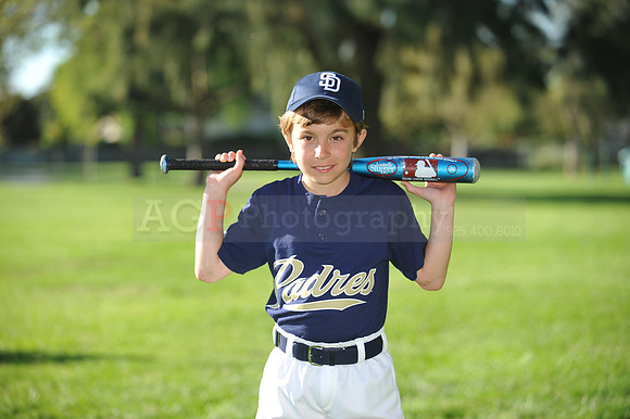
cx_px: 315
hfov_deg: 17.1
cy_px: 210
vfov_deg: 11.4
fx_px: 2099
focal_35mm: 120
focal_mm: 120
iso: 200
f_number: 4
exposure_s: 1/640
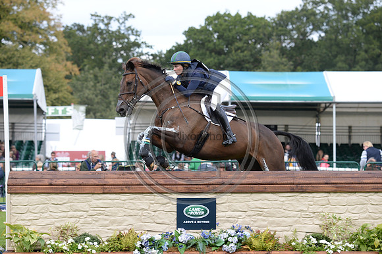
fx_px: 2068
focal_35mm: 195
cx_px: 191
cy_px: 127
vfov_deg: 7.0
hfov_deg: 10.6
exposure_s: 1/800
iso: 800
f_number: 6.3
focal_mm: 195
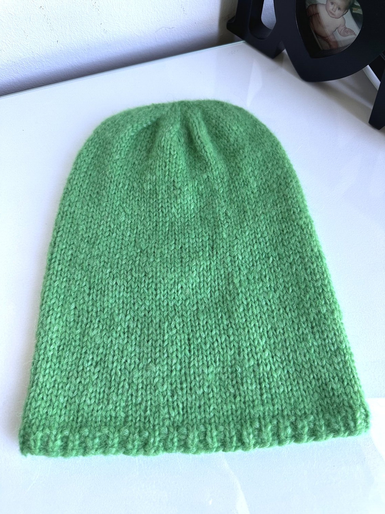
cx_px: 192
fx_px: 356
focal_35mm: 24
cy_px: 257
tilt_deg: -69.6
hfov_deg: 56.8
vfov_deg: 71.6
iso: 125
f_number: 1.78
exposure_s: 1/121
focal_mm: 6.86
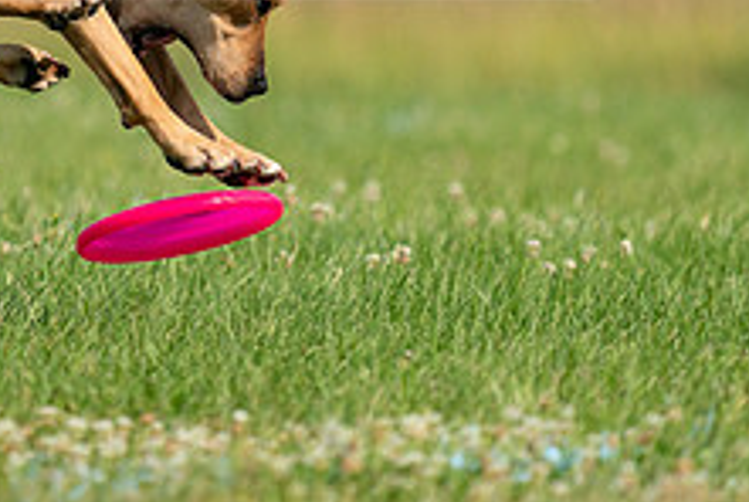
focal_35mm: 1032
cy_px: -53
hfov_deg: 2.0
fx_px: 21500
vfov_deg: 1.3
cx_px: 37
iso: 800
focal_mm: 394
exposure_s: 1/4000
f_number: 6.3
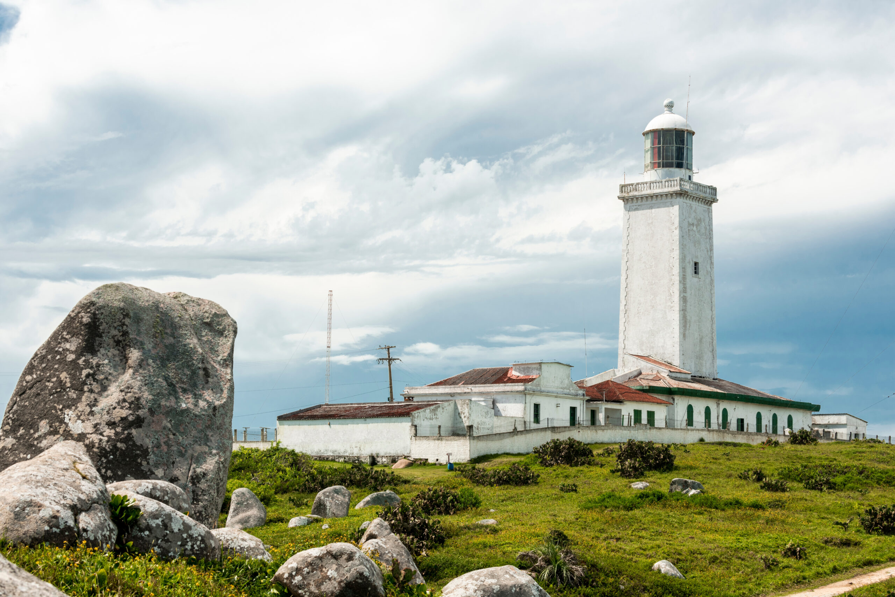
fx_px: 1741
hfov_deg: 28.8
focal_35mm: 70
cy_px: 298
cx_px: 448
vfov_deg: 19.5
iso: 100
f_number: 9
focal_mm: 70
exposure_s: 1/250
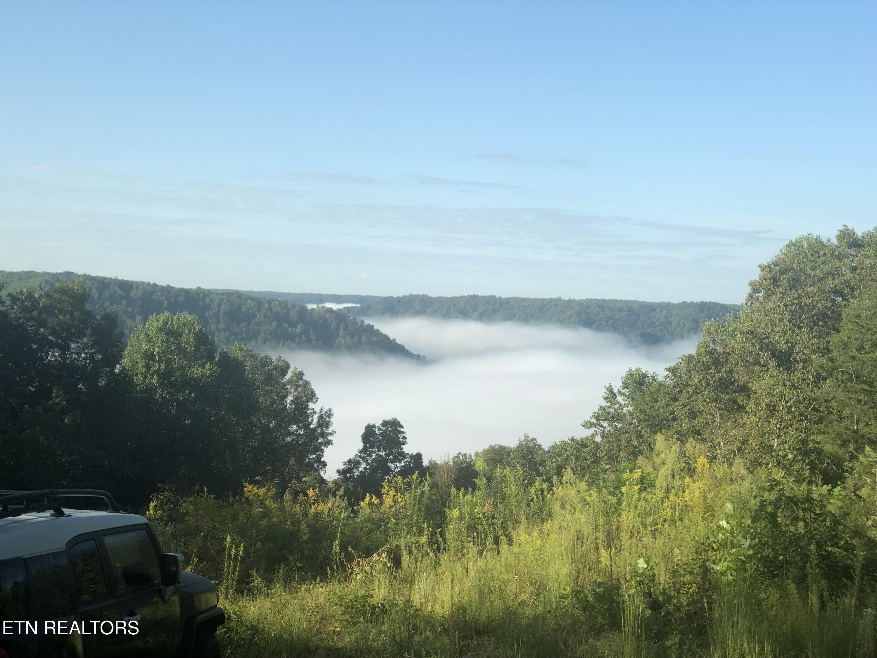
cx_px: 438
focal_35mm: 57
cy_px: 329
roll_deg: -2.8
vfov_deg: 25.7
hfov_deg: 33.8
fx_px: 1444
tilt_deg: -1.6
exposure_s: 1/120
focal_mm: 6.6
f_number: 2.8
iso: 25
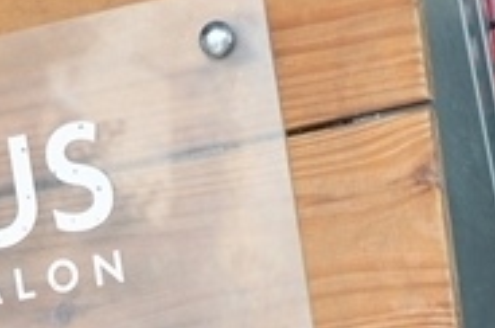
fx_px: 2841
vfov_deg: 6.3
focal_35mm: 207
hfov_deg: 9.9
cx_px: 3
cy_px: 797
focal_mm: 38
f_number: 5.6
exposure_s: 1/40
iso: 200
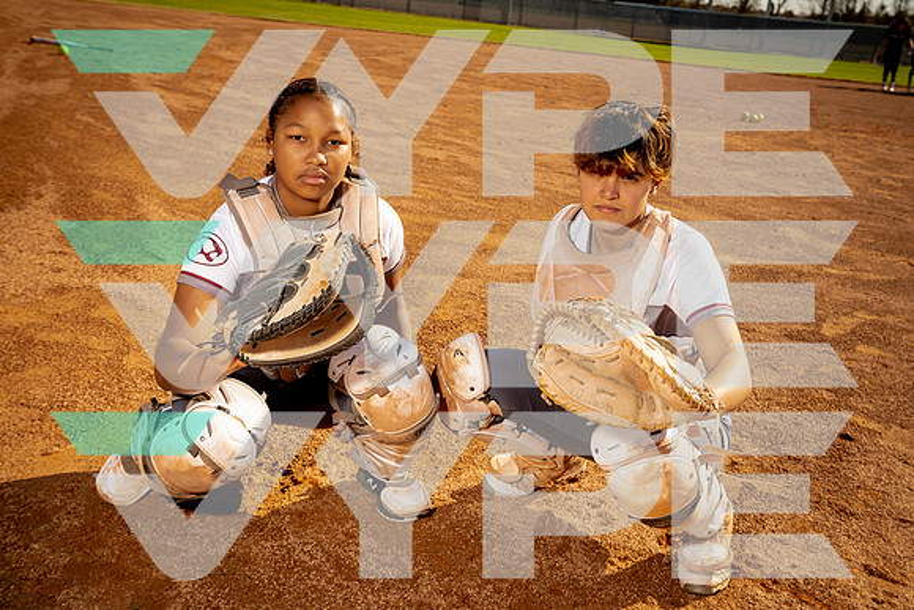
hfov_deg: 45.4
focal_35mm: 43
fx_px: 1092
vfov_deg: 31.2
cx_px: 457
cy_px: 305
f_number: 7.1
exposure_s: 1/250
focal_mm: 43
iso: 100
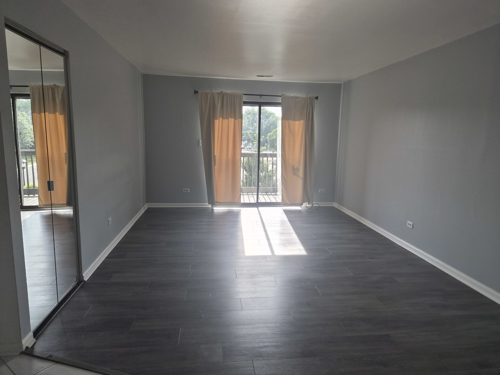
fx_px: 332
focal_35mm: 23
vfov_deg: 58.9
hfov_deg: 73.9
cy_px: 188
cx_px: 250
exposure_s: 1/666
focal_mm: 5.4
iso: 80
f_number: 1.8
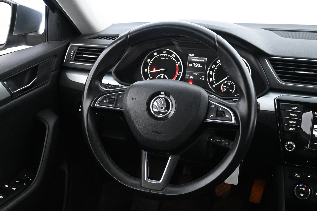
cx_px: 158
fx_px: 383
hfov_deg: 45.0
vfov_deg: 30.8
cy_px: 106
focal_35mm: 44
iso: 5600
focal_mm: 29
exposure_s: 1/50
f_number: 4.8
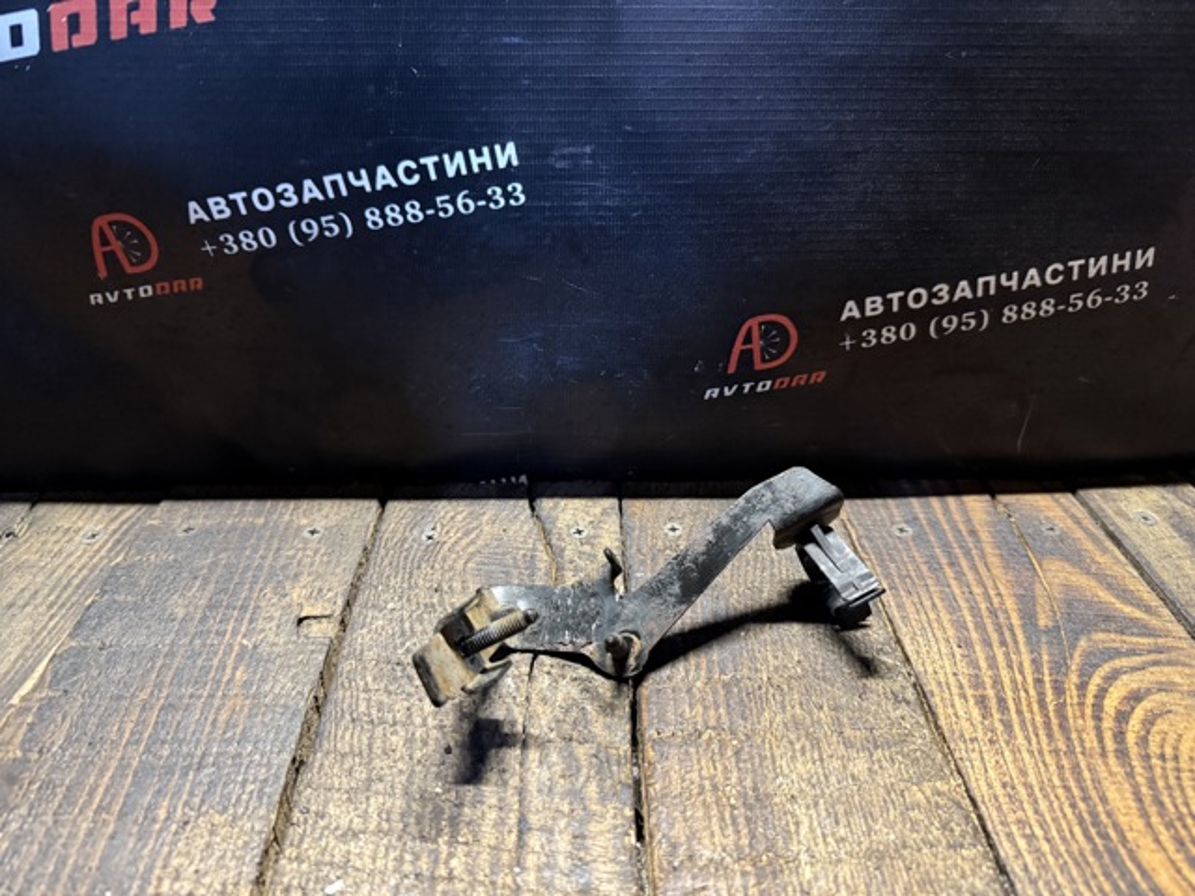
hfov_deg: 71.6
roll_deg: +0.5
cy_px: 448
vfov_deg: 56.8
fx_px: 829
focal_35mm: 24
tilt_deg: -29.3
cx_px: 598
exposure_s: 1/33
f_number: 1.78
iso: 800
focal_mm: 6.76
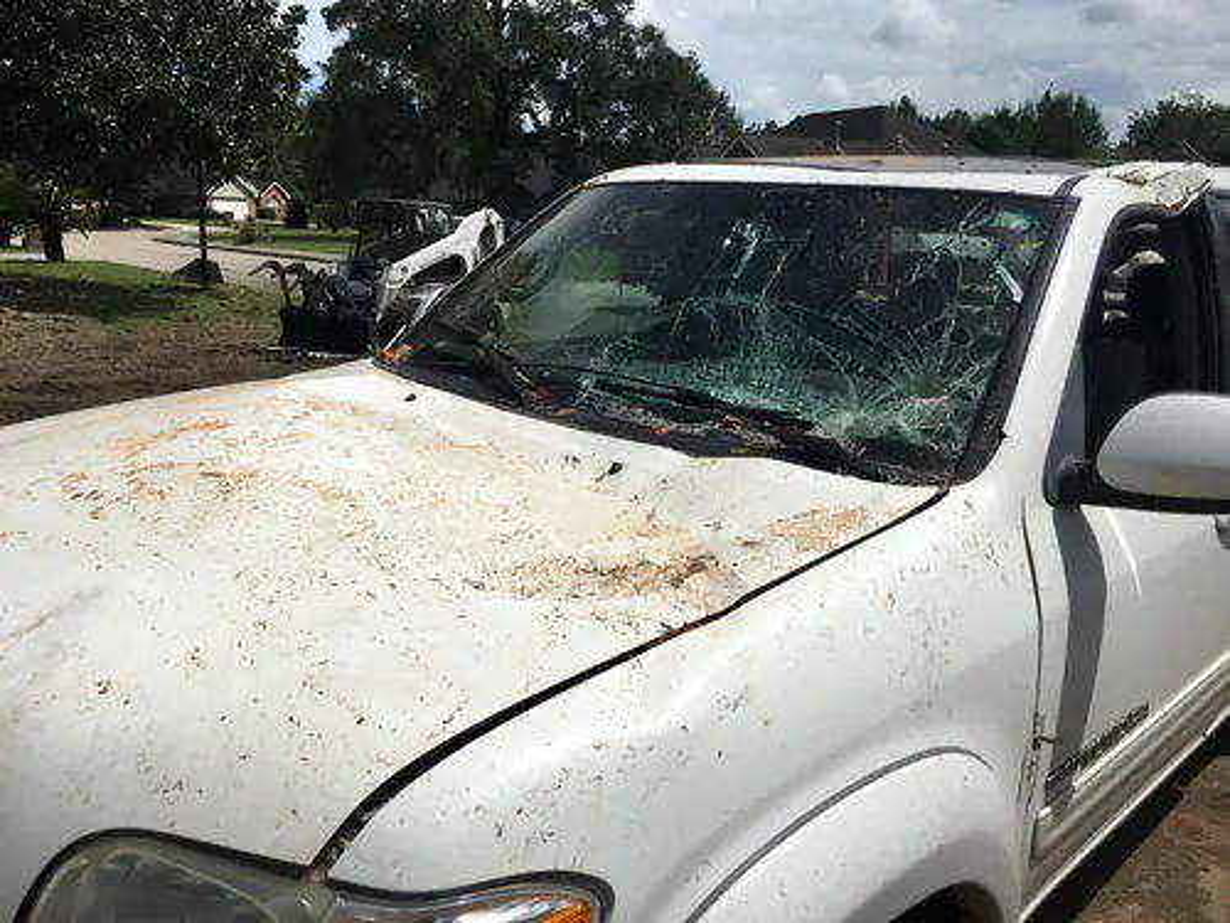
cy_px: 462
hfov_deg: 61.7
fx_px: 1030
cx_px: 615
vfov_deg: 48.2
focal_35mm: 29
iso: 25
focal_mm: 4.15
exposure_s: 1/4808
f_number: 2.2
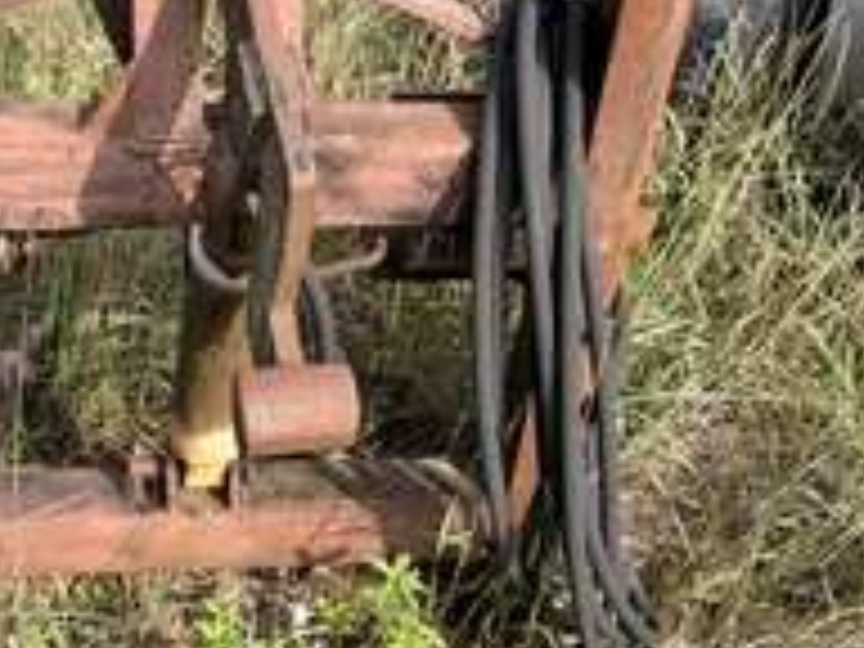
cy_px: 342
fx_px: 1248
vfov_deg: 29.1
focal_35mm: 50
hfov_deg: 37.7
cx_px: 279
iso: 80
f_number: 1.78
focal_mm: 6.76
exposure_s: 1/1618
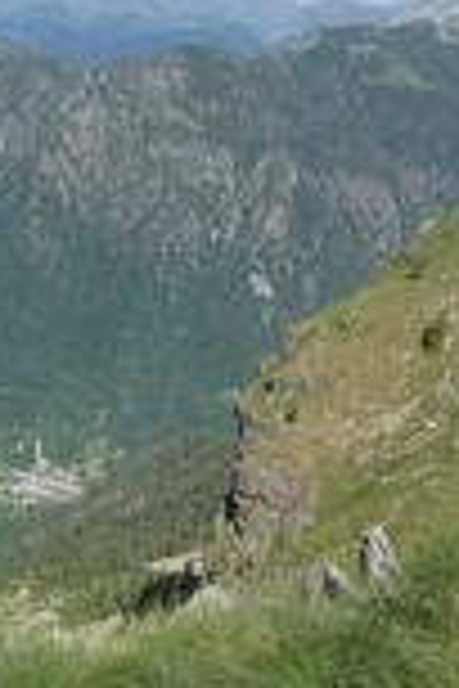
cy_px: 265
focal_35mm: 49
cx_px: 63
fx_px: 937
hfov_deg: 26.8
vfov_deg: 40.1
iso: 80
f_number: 3.5
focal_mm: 3.6
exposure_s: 1/800
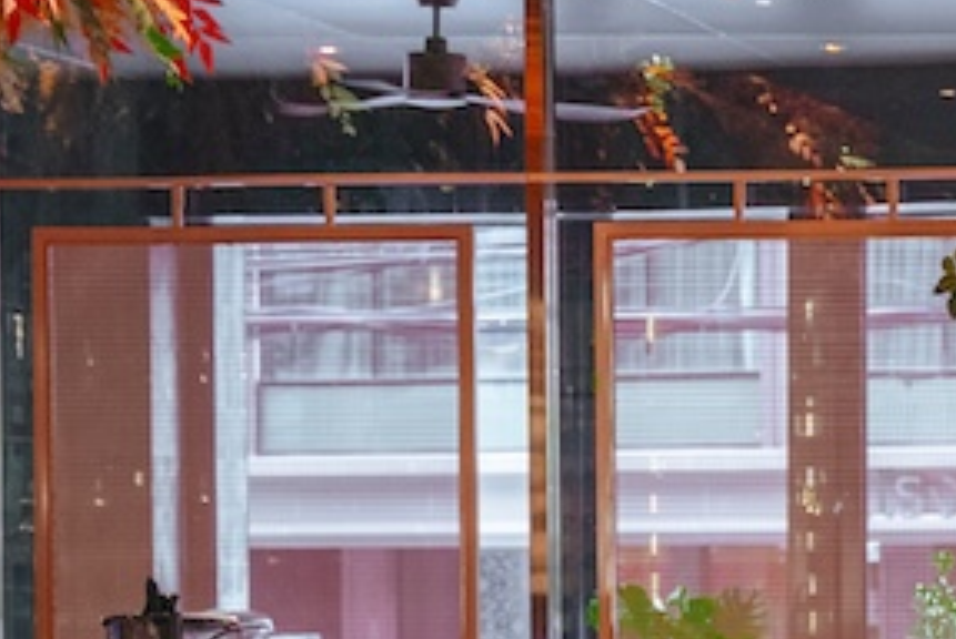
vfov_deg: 8.2
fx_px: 4439
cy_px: 566
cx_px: 1685
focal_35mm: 167
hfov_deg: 11.5
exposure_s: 1/80
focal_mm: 40
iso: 1250
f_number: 2.8
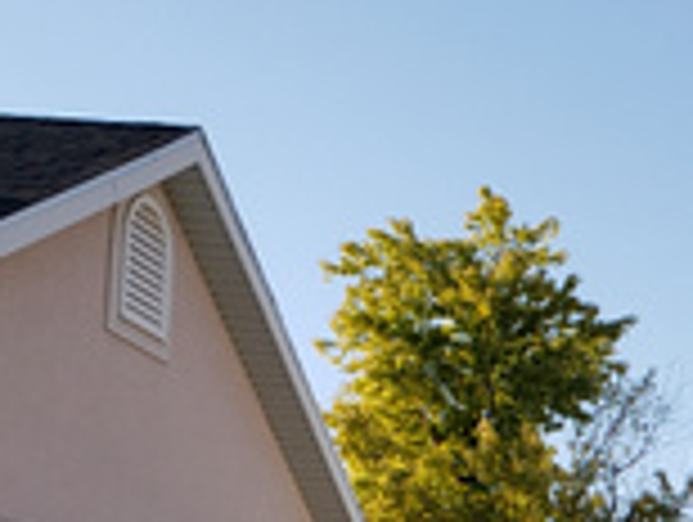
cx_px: 1233
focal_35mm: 108
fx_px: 2165
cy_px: 860
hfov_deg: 15.7
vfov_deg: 12.8
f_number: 2.4
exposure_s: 1/861
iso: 50
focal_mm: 4.3
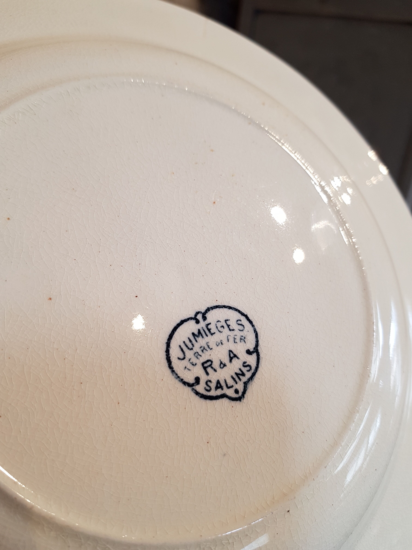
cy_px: 275
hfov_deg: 53.1
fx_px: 413
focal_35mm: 26
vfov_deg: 67.3
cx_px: 206
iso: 80
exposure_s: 1/50
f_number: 1.7
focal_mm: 4.2
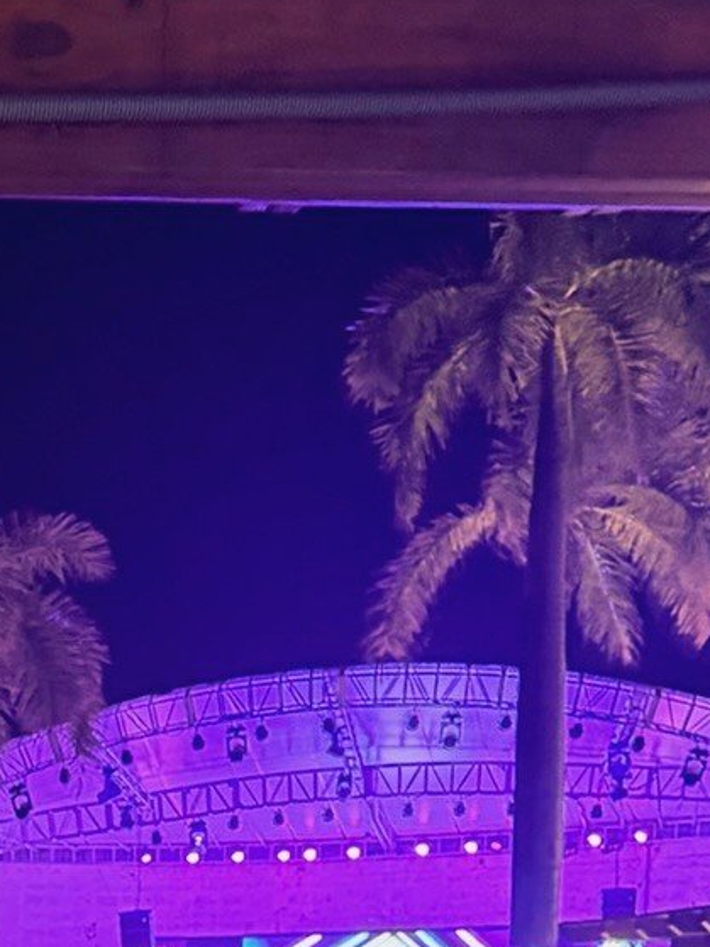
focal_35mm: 88
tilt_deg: -6.7
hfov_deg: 15.7
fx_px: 2408
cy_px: 1420
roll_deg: +0.6
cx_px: -297
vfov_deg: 19.4
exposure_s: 1/40
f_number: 1.78
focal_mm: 6.76
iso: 1000
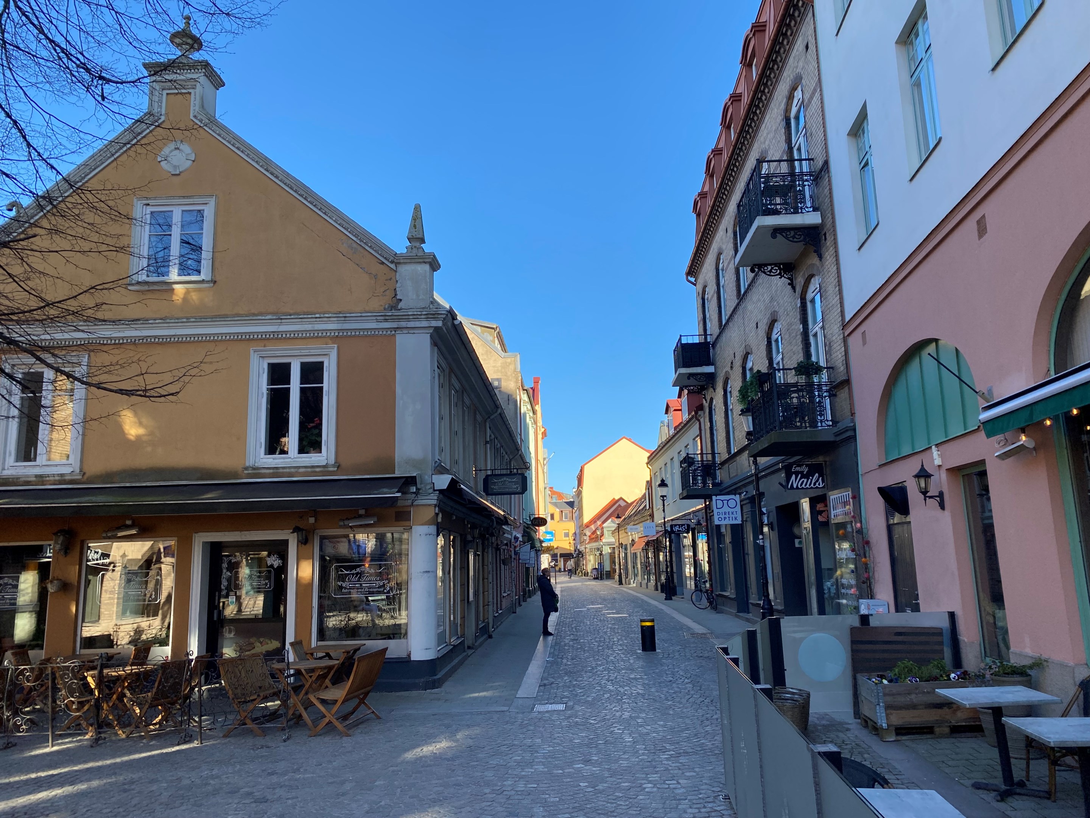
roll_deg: +0.8
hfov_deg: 67.3
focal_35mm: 26
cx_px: 545
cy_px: 409
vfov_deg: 53.1
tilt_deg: +11.7
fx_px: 819
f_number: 1.8
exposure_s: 1/782
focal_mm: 4.25
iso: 32
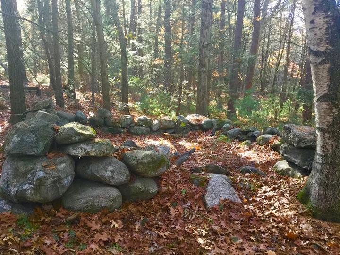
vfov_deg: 45.4
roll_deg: -1.7
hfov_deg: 58.4
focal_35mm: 31
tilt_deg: -11.0
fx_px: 304
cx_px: 170
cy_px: 128
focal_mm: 3.3
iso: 50
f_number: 2.4
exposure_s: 1/30
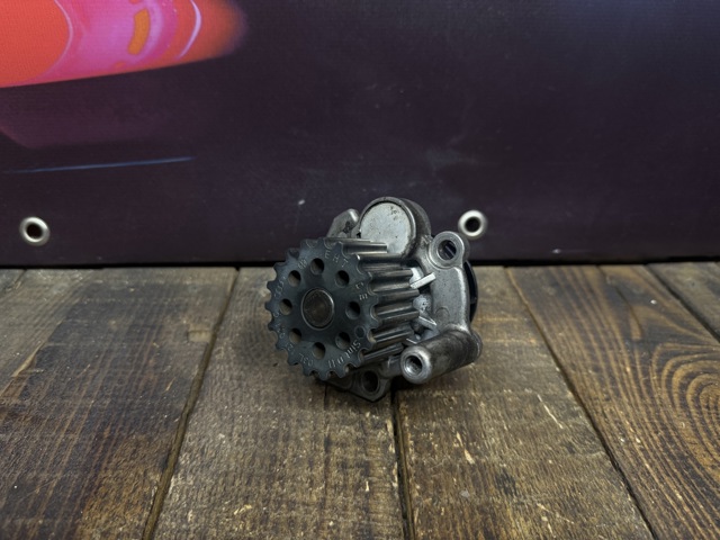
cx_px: 360
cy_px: 270
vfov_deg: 56.8
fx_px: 499
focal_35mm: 24
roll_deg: -0.5
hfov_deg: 71.6
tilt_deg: -27.2
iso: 160
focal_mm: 6.76
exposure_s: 1/50
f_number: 1.78
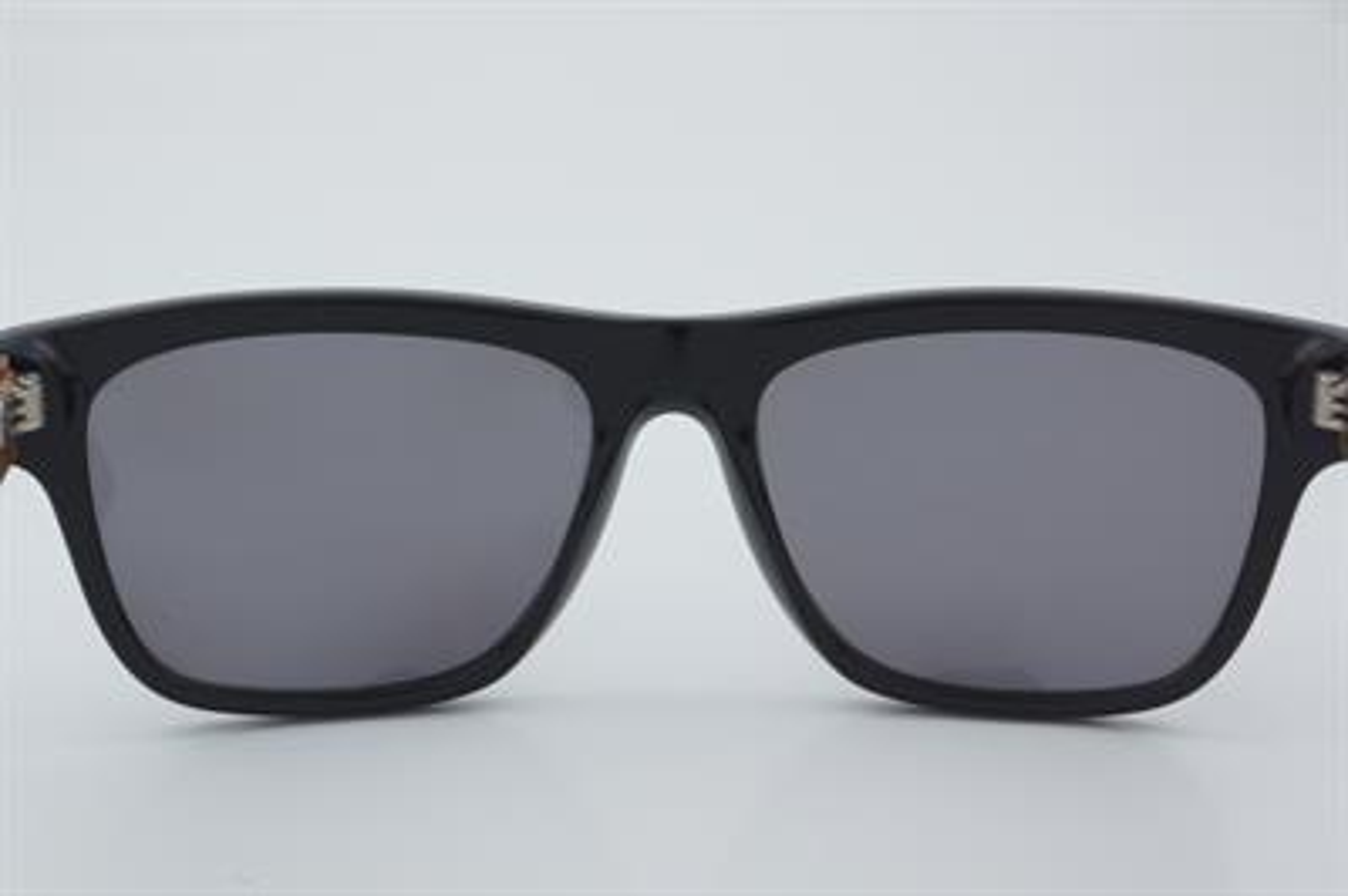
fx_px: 2245
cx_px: 674
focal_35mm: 60
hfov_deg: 33.4
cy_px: 448
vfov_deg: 22.6
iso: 100
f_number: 32
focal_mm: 40
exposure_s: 1/4
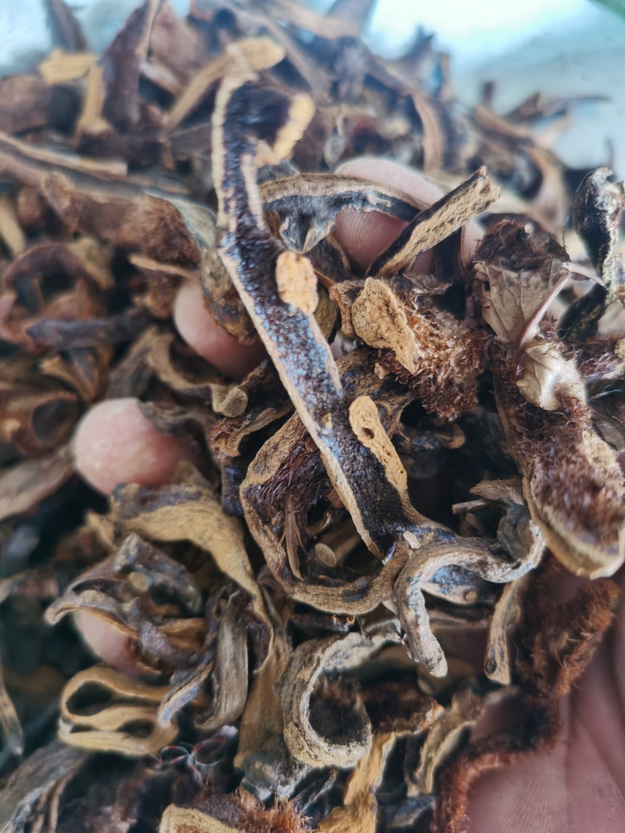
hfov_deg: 51.3
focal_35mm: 27
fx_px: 650
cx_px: 312
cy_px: 416
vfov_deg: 65.3
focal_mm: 5.58
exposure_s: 1/100
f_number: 1.8
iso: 100
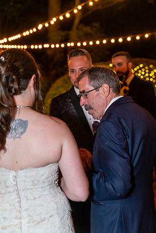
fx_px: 331
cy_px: 116
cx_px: 78
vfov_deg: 38.9
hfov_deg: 26.5
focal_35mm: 51
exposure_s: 1/60
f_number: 2.8
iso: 1000
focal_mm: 51
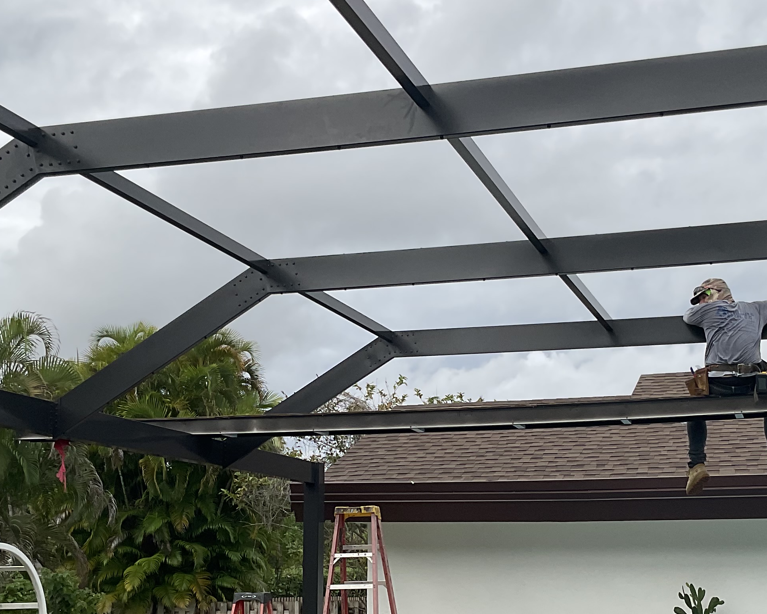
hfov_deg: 31.9
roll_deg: -0.3
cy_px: 440
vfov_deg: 25.6
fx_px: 1340
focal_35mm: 59
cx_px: 410
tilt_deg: +5.8
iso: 16
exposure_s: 1/1786
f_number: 1.8
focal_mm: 3
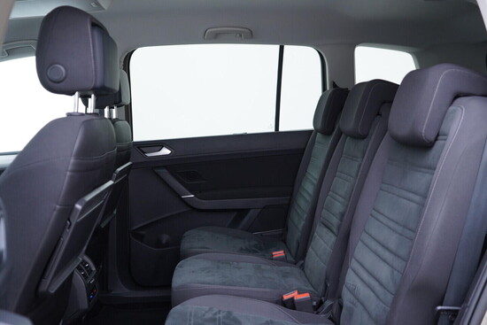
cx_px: 244
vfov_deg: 36.9
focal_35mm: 36
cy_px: 162
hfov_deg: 53.1
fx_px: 487
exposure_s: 1/40
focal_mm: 24
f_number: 2.8
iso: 320
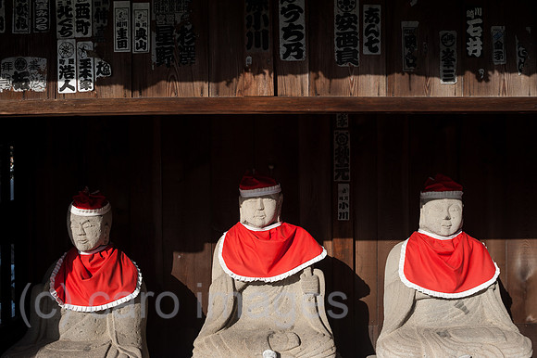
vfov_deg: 33.4
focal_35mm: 40
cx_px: 268
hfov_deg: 48.5
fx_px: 596
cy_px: 179
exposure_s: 1/640
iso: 200
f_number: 8
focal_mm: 40
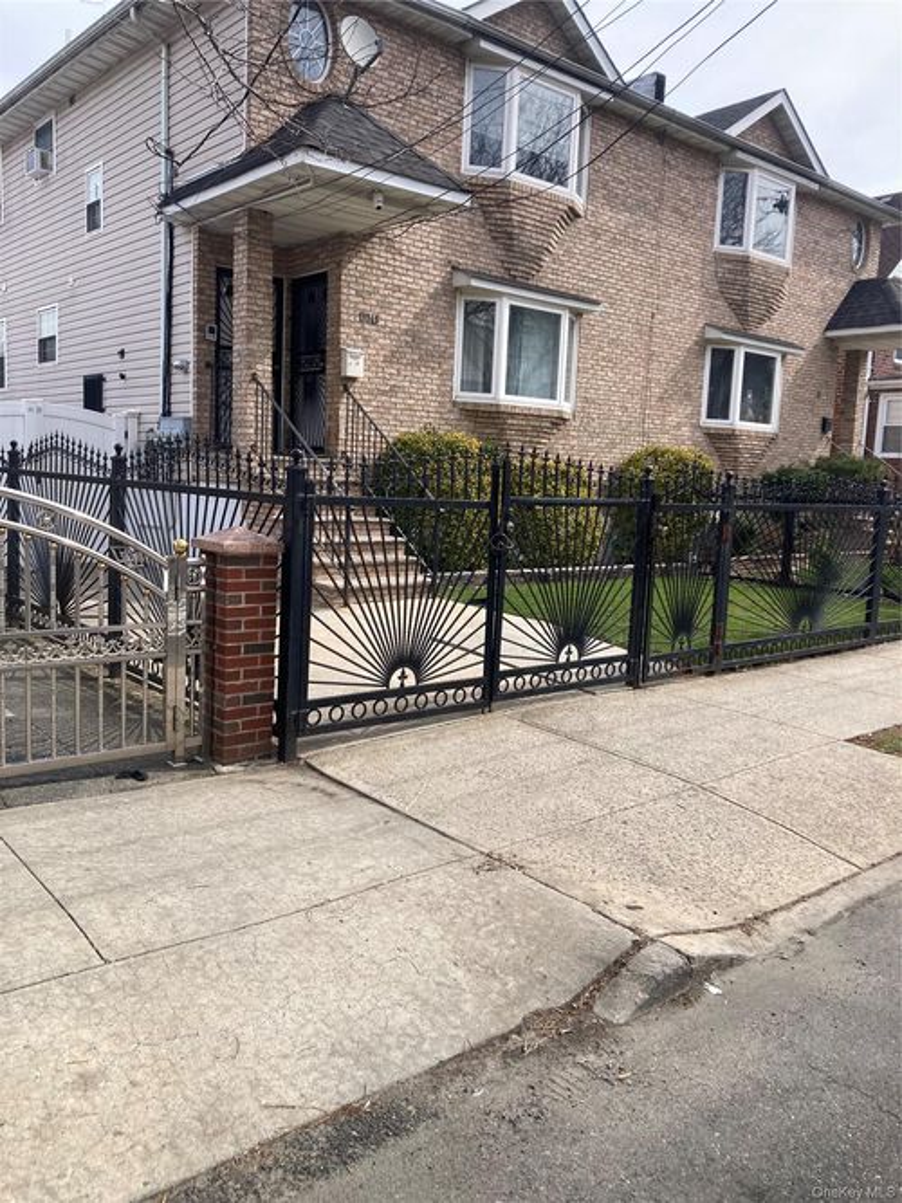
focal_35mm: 28
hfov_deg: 49.7
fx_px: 973
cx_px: 451
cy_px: 602
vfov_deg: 63.5
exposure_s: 1/1012
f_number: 1.8
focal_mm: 3.99
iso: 20
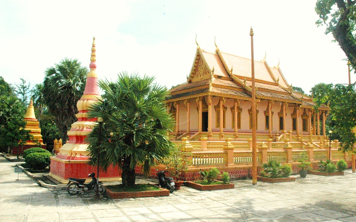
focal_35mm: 28
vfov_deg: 44.5
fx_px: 272
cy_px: 113
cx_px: 179
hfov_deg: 66.5
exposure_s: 1/1250
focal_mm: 18
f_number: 18
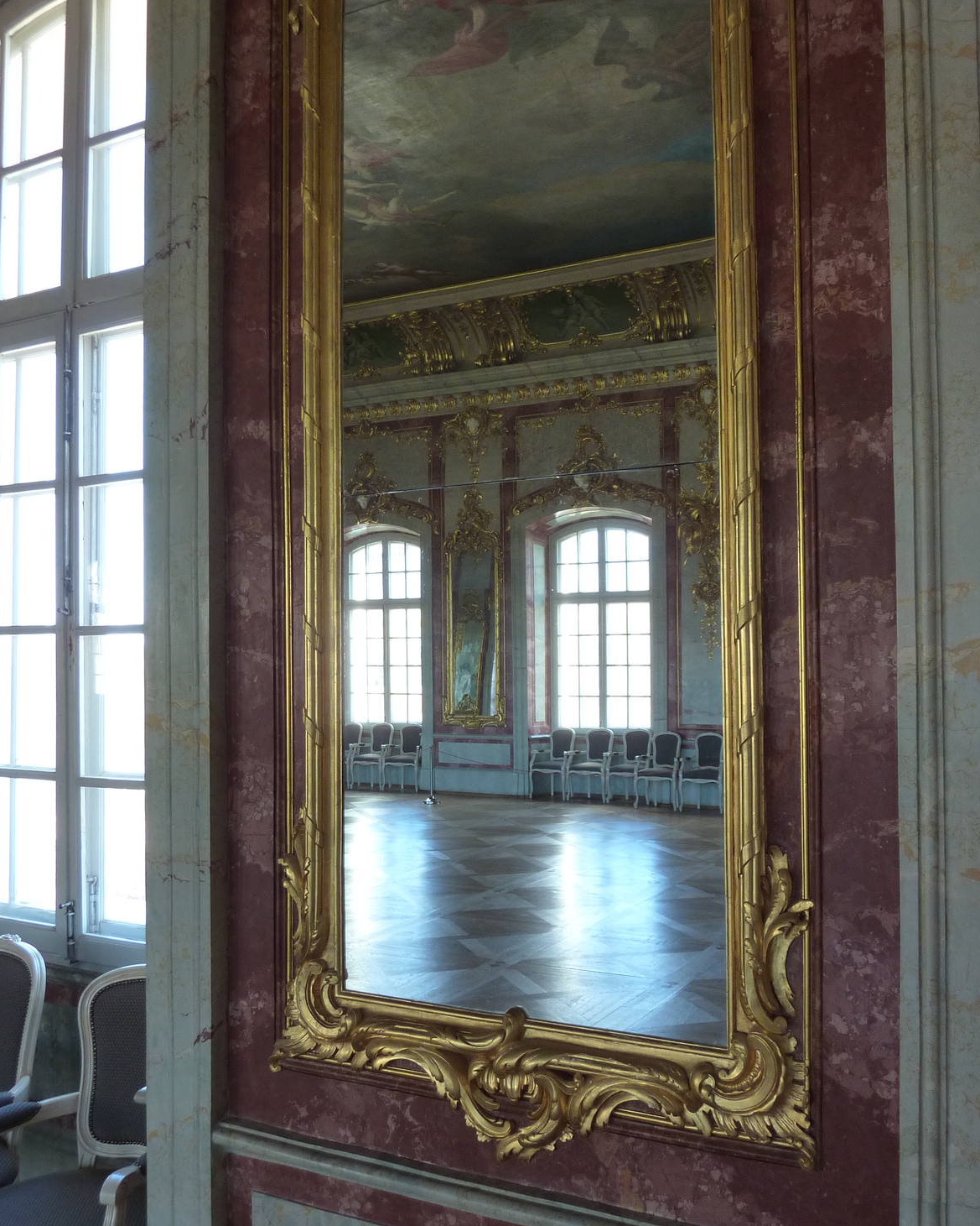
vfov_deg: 57.1
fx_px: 1124
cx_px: 492
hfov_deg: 47.1
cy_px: 643
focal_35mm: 31
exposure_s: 1/30
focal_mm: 4.7
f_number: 3.4
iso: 160
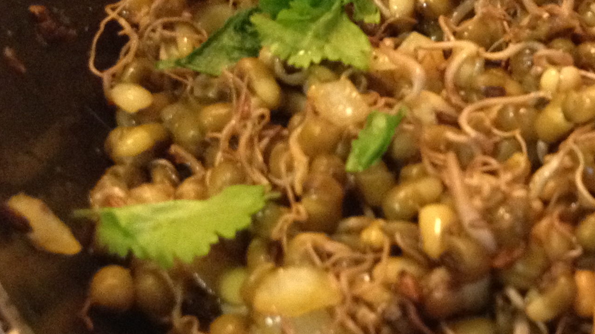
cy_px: 198
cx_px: 733
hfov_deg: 20.3
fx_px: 1546
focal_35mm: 98
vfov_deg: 12.3
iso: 400
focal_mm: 4.28
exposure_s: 1/20
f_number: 2.4
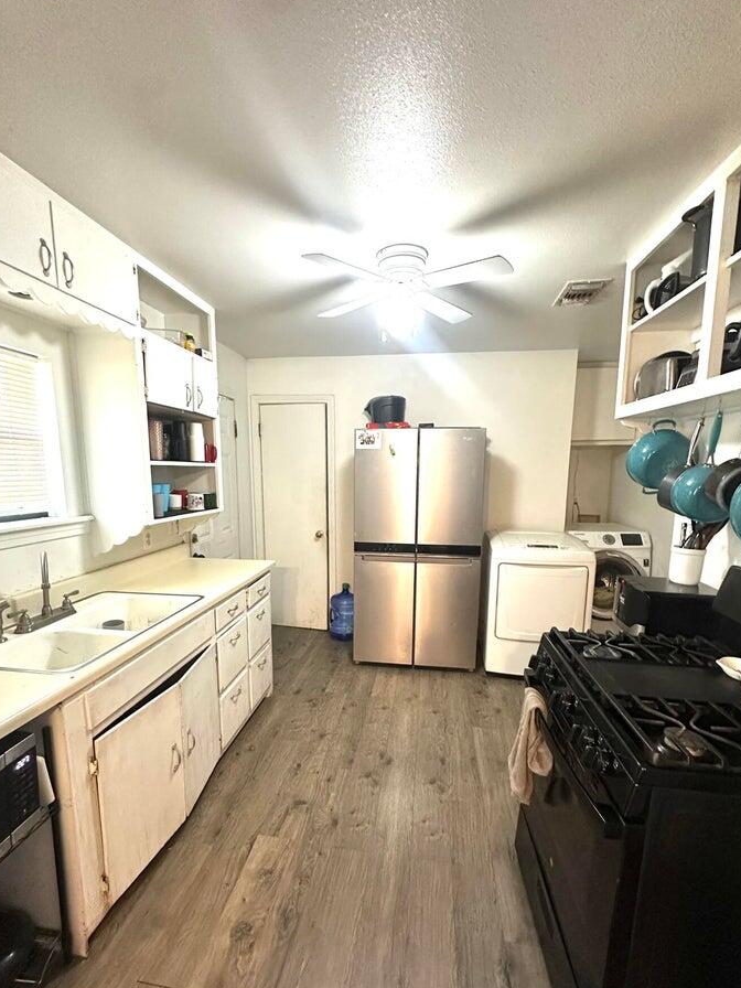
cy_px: 539
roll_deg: -0.2
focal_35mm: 16
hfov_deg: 78.1
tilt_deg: -8.2
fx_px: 457
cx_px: 361
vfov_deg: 94.2
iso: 500
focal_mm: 2.22
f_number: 2.2
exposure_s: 1/60
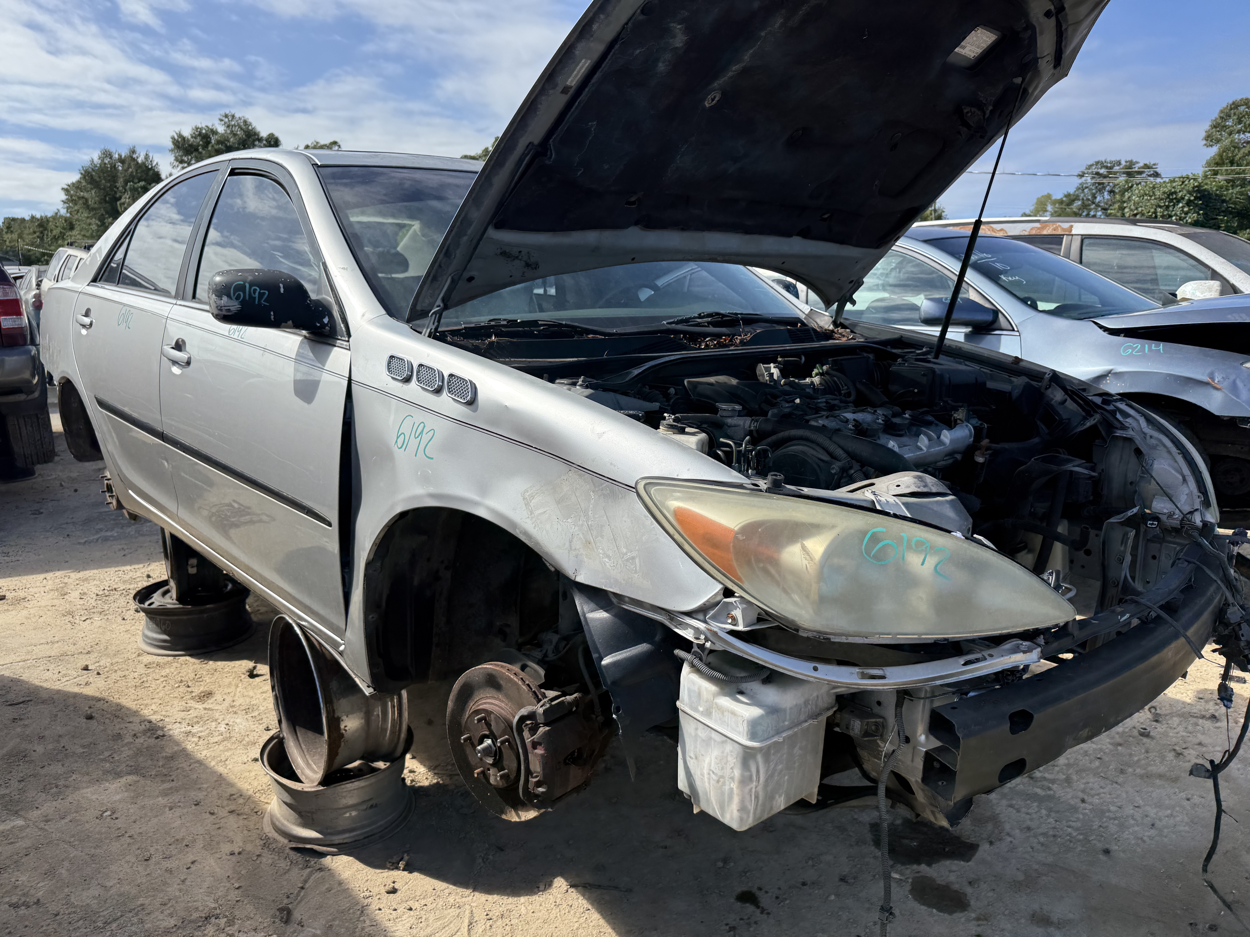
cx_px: 625
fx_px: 867
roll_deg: -0.7
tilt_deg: -9.3
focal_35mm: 24
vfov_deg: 56.8
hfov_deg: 71.6
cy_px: 468
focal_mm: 6.76
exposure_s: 1/3953
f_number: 1.78
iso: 80
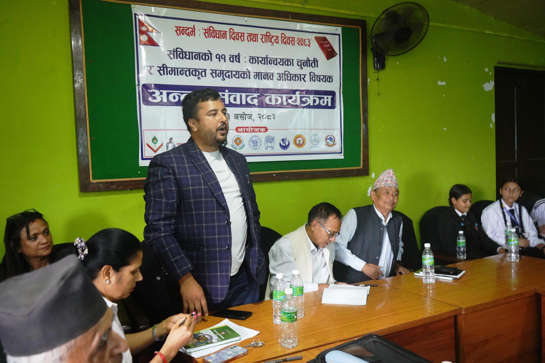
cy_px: 182
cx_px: 272
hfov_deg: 63.7
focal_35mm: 29
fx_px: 439
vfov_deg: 45.0
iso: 8000
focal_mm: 29
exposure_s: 1/160
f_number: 4
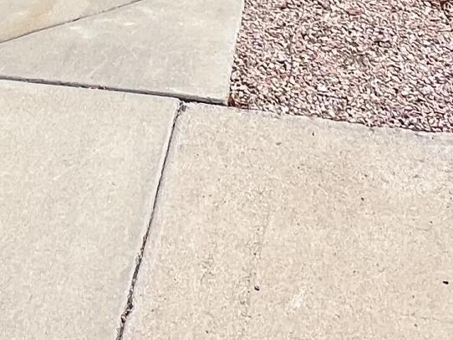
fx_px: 942
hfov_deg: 26.5
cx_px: 84
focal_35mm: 72
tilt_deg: -0.7
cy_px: -357
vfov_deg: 15.7
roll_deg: -0.2
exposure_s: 1/1815
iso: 32
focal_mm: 1.57
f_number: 1.8
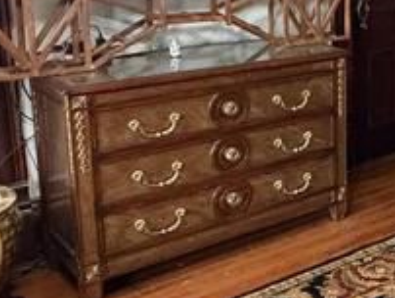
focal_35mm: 59
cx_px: 552
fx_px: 674
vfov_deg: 24.3
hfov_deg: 26.2
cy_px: 45
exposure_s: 1/60
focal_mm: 2.22
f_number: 2.2
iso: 1000
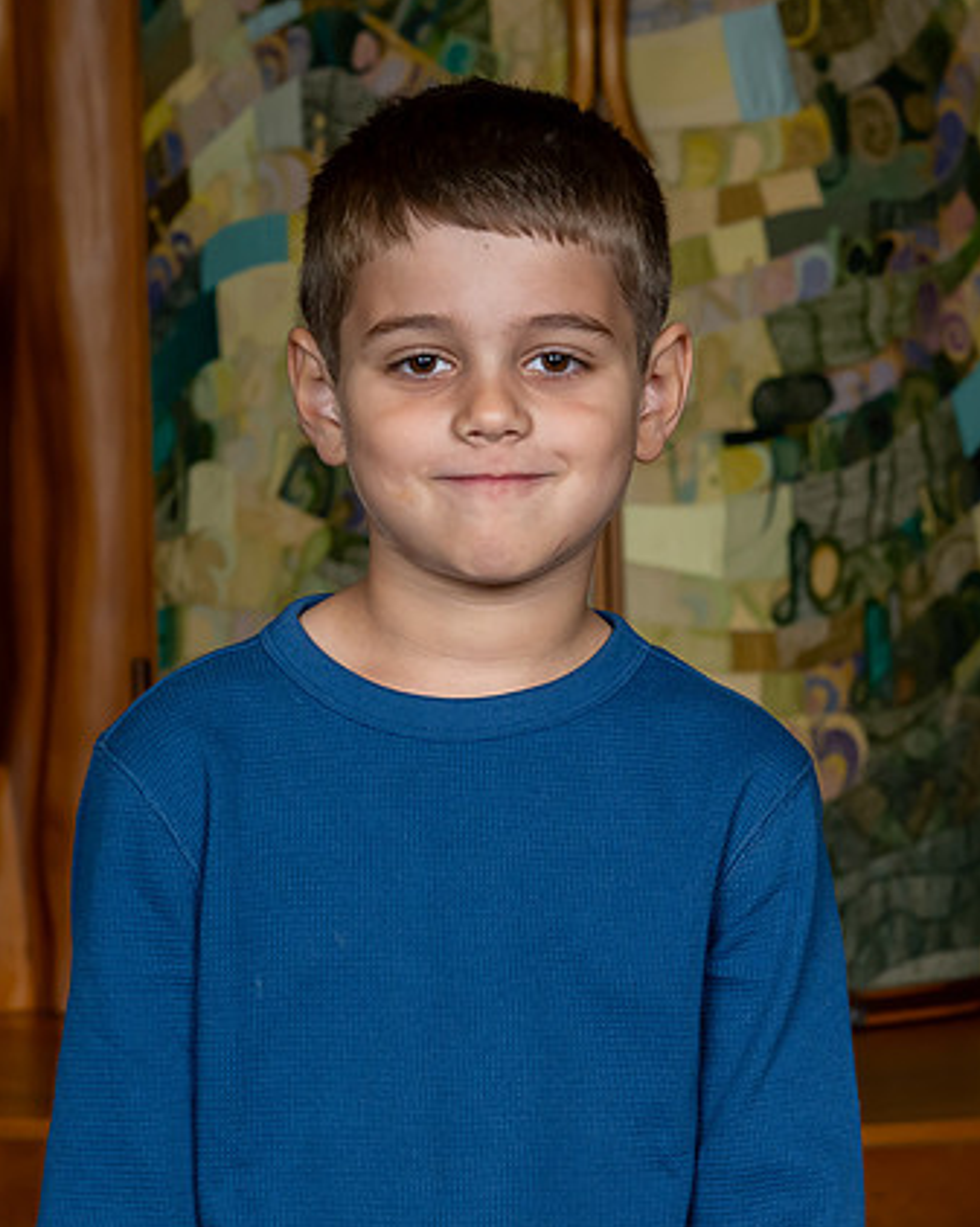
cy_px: 667
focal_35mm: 110
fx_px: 3992
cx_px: 657
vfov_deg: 17.5
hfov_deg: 14.0
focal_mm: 53
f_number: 7.1
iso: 500
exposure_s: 1/200
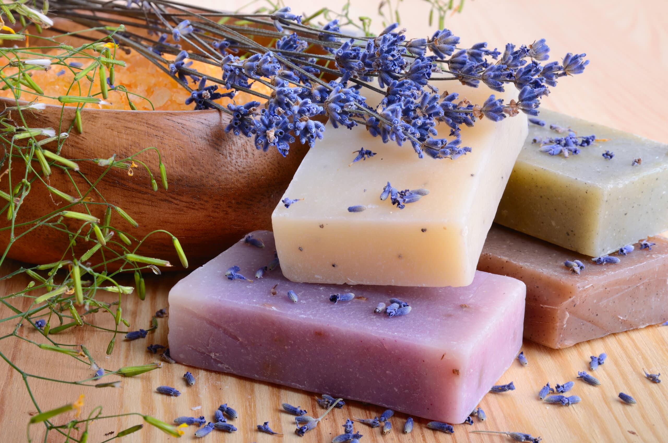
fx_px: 1611
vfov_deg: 15.6
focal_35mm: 87
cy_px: 222
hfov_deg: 23.4
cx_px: 334
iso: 100
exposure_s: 1/250
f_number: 14
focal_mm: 58
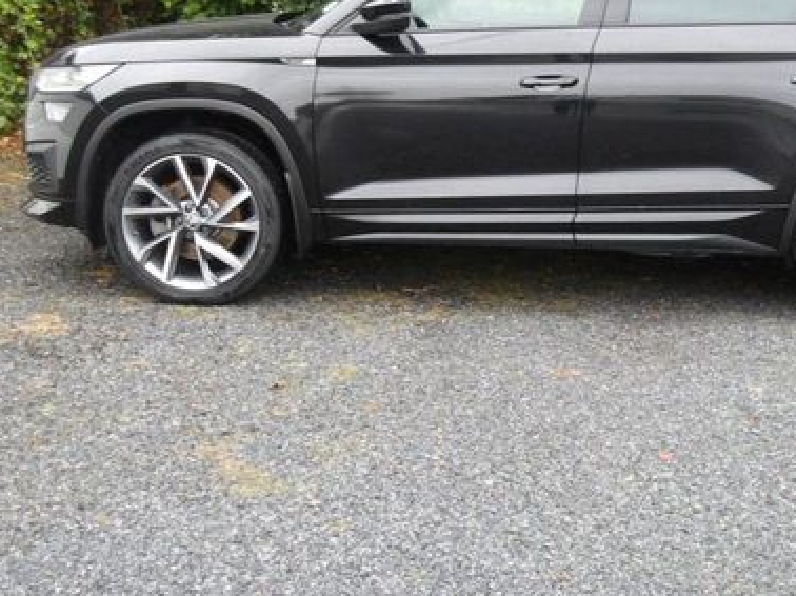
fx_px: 1241
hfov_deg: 34.9
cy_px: 202
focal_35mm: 54
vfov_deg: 26.9
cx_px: 583
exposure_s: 1/37
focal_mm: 6.1
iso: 100
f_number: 3.3
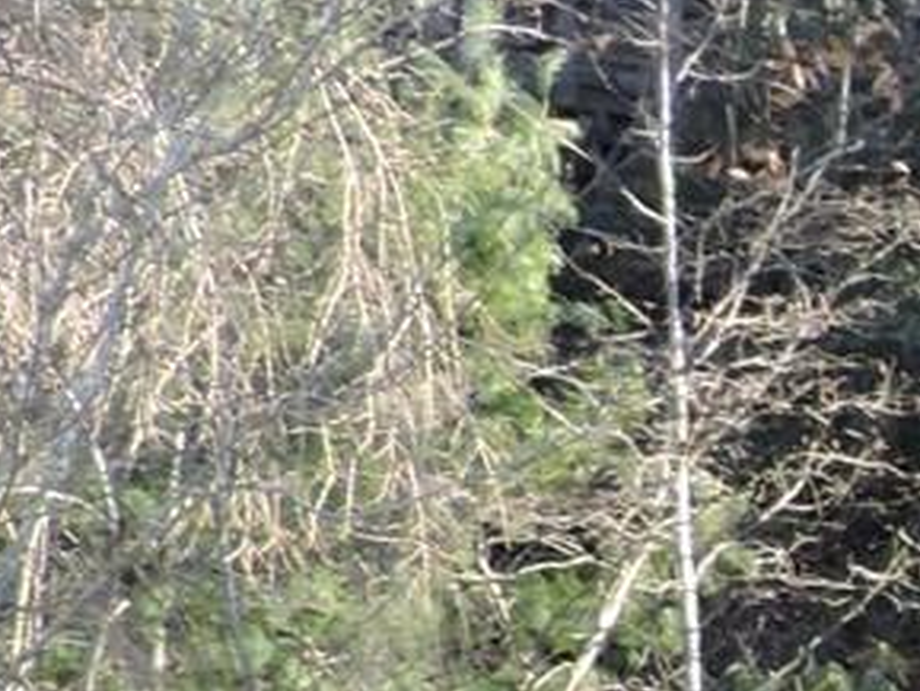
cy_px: 1006
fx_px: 8109
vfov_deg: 4.8
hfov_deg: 6.0
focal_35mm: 305
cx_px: 2910
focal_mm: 7.7
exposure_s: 1/80
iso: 100
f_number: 3.4
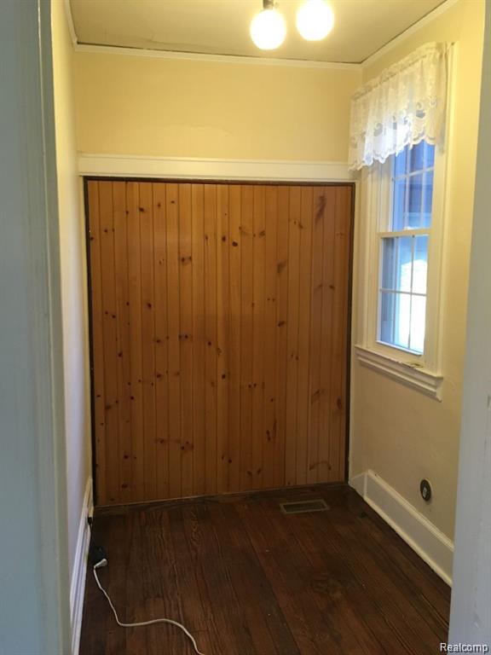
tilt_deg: -7.3
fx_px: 548
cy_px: 328
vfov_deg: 61.7
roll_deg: +0.2
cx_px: 246
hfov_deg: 48.2
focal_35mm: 29
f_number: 2.2
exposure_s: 1/30
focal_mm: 4.15
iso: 125
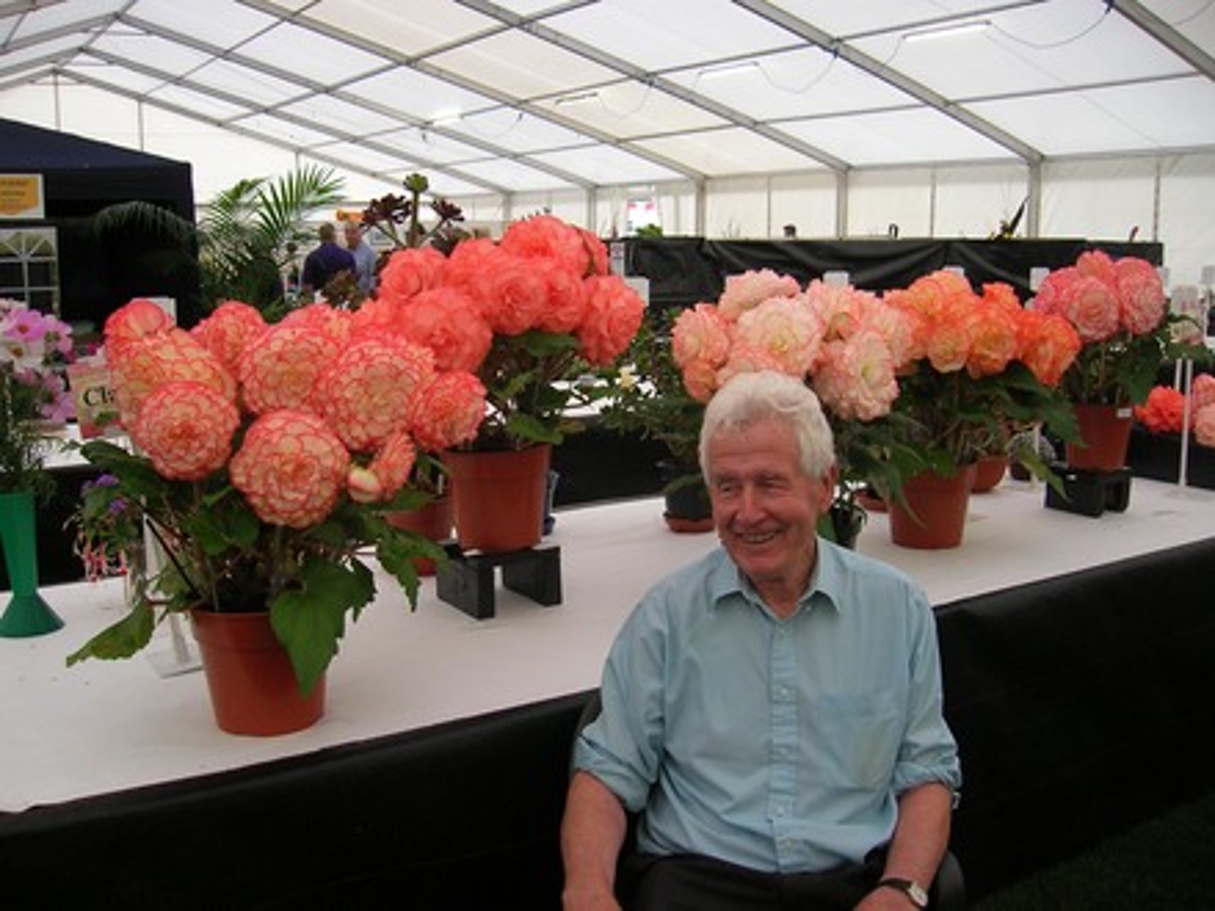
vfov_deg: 41.8
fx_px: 1193
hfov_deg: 54.0
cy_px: 456
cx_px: 608
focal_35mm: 34
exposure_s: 1/31
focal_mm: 5.7
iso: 50
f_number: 2.9
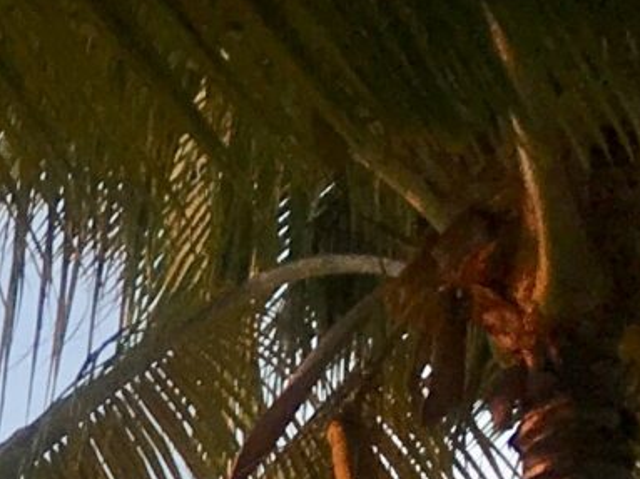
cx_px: -1098
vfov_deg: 7.1
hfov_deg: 8.8
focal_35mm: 194
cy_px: 1240
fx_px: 3586
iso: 25
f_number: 2.2
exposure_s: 1/100
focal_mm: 4.15
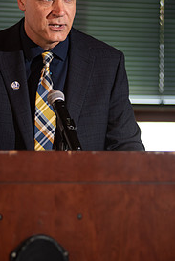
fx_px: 1493
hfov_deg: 6.7
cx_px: 48
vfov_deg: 10.0
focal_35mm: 205
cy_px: 103
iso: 640
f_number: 2.8
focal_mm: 125
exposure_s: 1/160
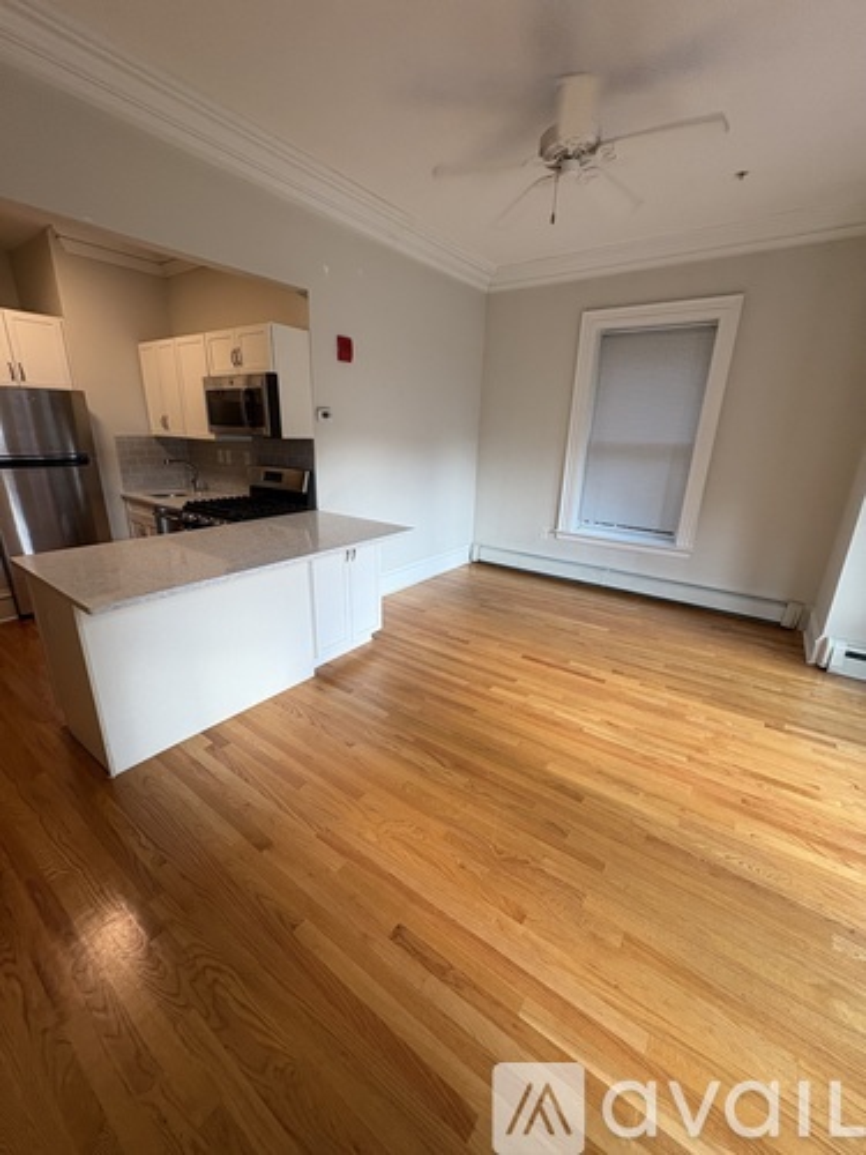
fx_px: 467
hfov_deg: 85.7
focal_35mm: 14
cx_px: 433
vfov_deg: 102.1
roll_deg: -1.7
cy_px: 578
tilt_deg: -18.7
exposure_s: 1/120
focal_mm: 2.22
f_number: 2.2
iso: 125
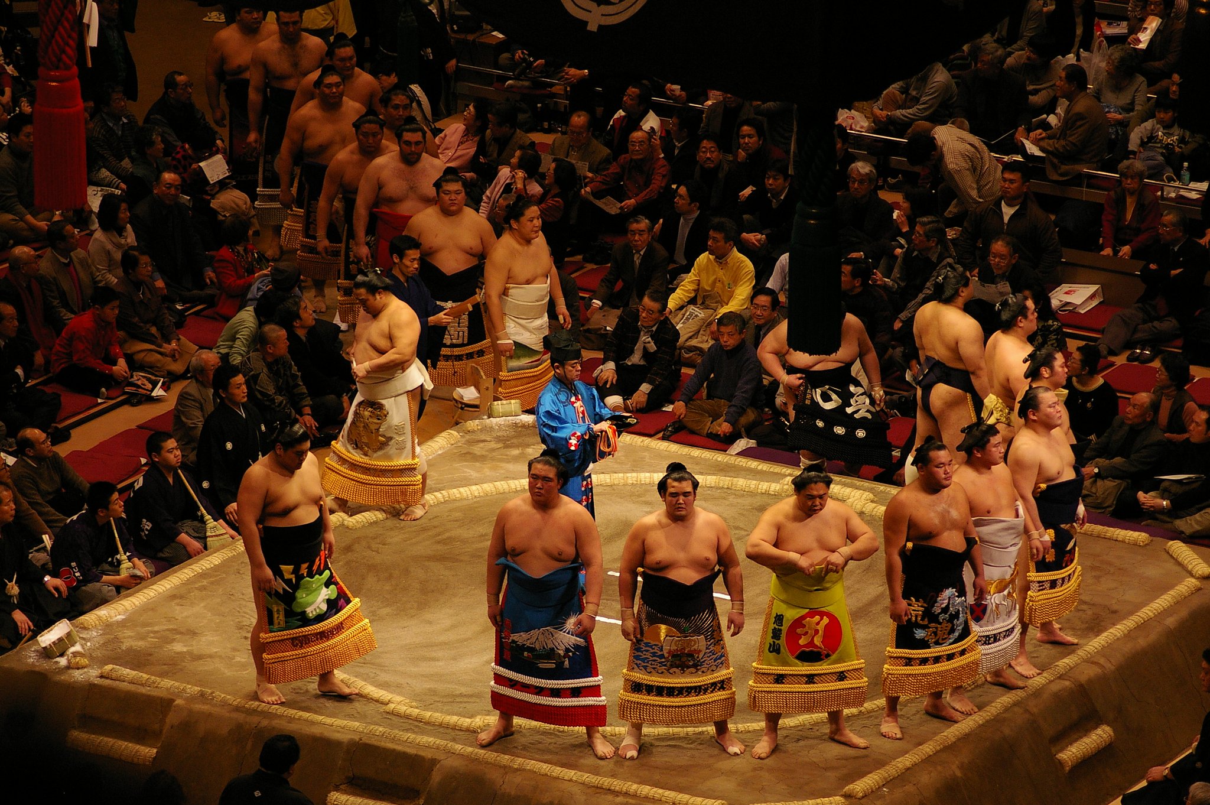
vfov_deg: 6.9
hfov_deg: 10.3
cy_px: 402
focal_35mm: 200
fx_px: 6700
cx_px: 605
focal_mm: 133
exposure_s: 1/180
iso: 800
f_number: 4.5
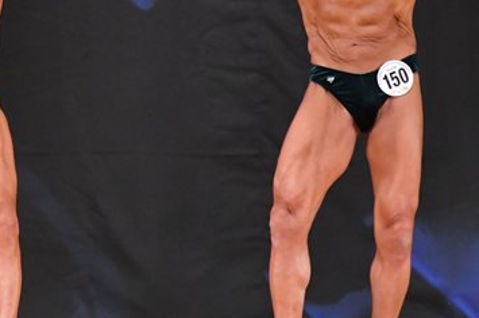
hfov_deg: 3.3
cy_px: 89
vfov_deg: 2.2
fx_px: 8268
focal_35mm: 622
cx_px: -11
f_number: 5.6
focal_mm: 190
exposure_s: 1/400
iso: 6400
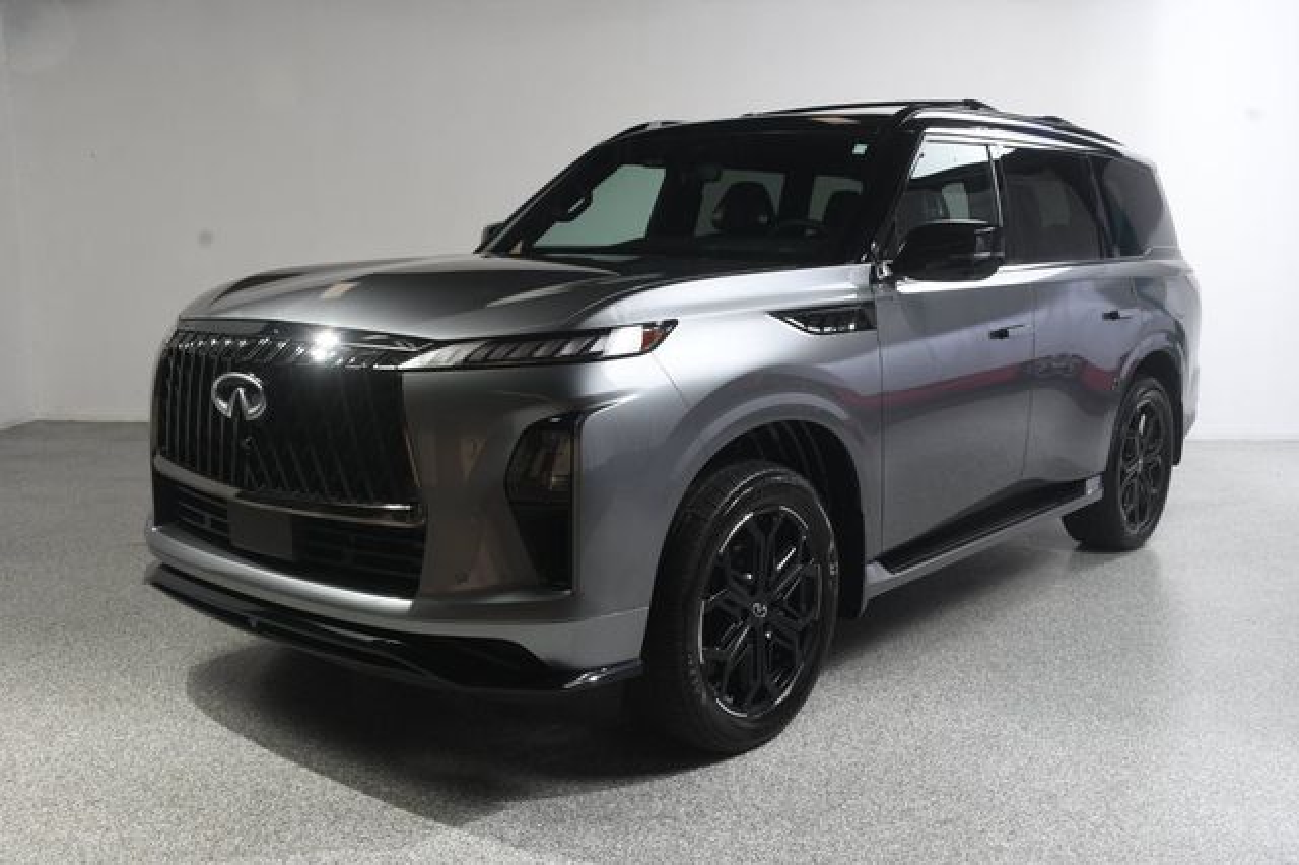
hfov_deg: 53.2
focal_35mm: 36
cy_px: 432
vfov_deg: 36.8
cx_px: 650
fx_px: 1298
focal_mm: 24
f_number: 10
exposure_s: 1/160
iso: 100
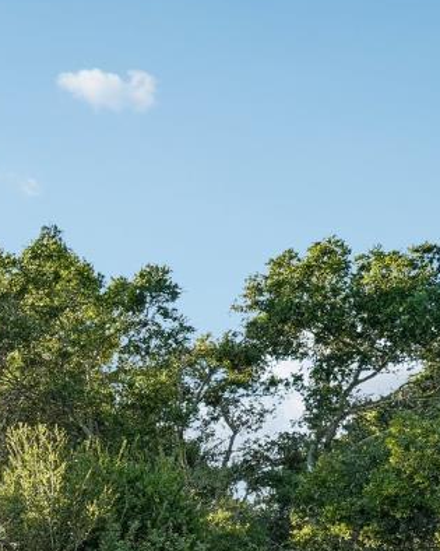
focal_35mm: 50
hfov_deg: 25.4
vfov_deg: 34.2
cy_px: 545
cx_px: -154
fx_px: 814
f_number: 8
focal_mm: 14
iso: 500
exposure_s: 1/125
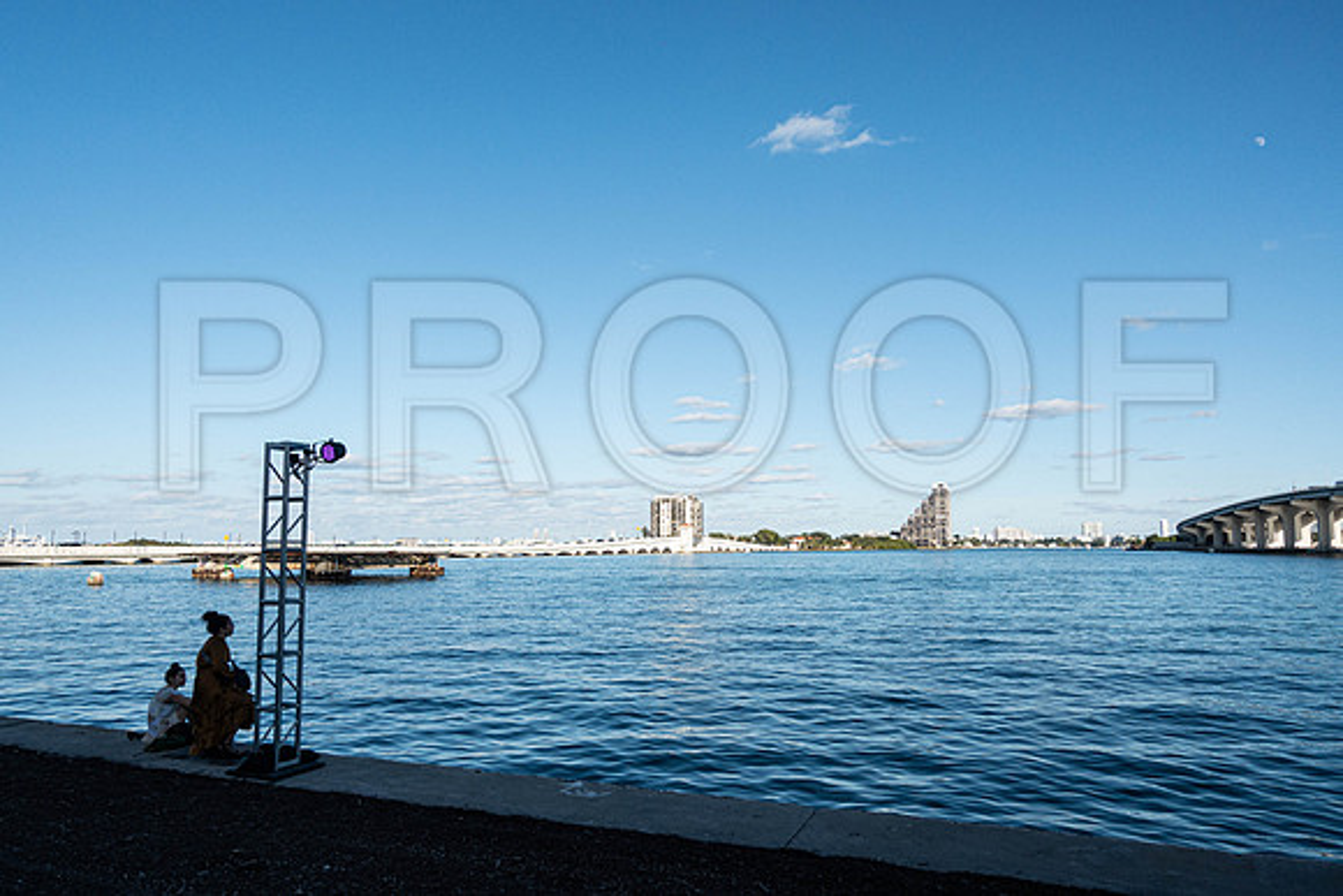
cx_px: 672
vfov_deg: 53.2
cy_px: 448
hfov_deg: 73.7
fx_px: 896
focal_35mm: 24
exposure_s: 1/400
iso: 400
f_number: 4
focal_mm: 8.8
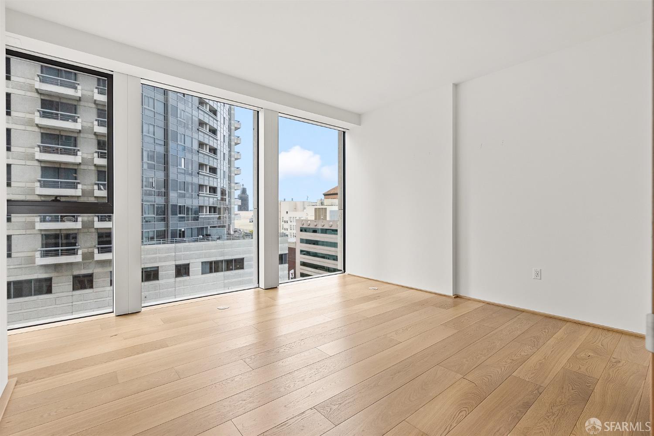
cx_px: 327
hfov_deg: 96.7
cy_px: 218
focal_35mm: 16
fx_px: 291
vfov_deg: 73.7
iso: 400
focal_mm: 16
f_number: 8
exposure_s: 1/30
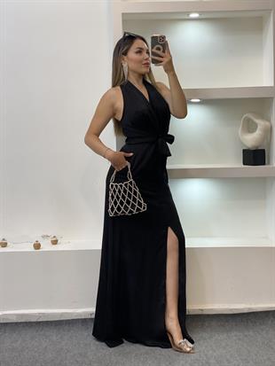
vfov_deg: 36.8
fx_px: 551
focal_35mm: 52
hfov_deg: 28.0
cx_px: 138
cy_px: 183
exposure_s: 1/100
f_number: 2
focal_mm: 6
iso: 80
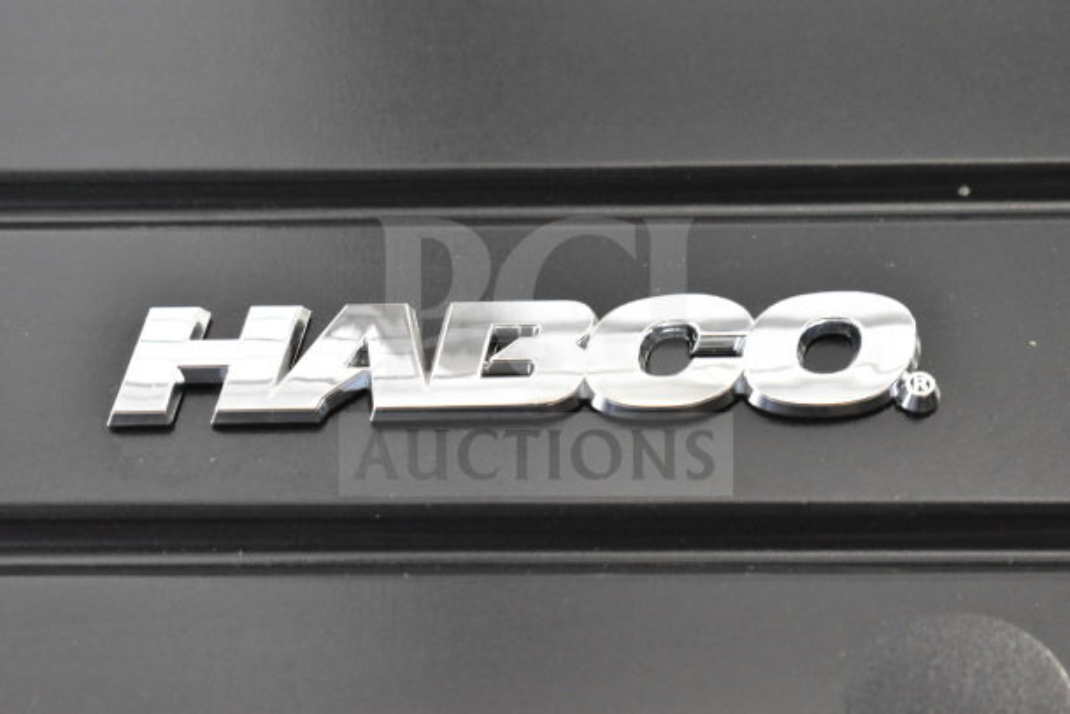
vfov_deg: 16.6
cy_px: 357
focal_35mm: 82
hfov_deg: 24.6
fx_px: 2453
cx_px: 535
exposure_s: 1/100
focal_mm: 55
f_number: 5.6
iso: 7200
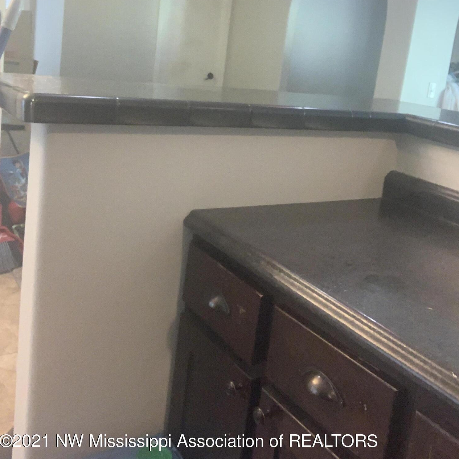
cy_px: 156
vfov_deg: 43.3
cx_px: 229
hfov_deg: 43.9
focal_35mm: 38
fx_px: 570
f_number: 2.2
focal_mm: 2.87
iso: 125
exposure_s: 1/40
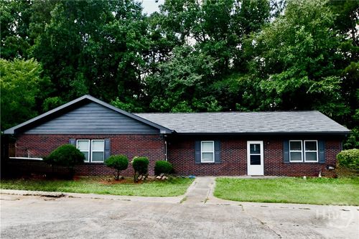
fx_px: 239
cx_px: 180
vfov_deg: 53.1
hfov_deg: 73.8
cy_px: 120
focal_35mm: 24
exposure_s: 1/250
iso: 200
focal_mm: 16
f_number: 6.3
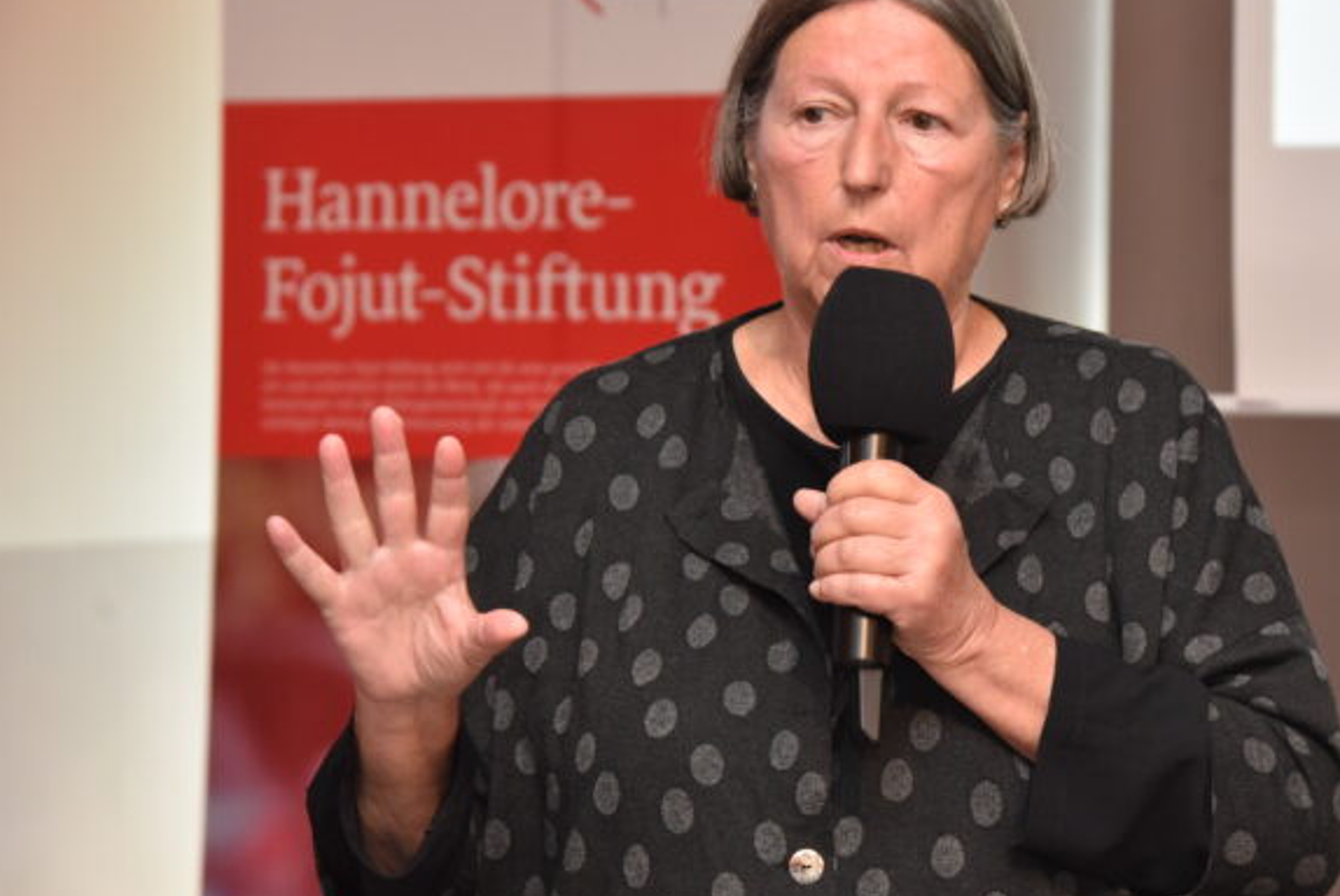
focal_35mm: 123
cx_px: 843
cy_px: 368
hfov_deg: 16.6
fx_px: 4583
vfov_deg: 11.2
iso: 4000
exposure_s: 1/200
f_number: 5.6
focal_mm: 92
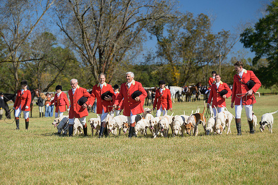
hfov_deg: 20.4
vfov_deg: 13.6
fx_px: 772
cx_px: 139
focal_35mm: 100
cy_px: 93
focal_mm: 100
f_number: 4
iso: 200
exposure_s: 1/1000
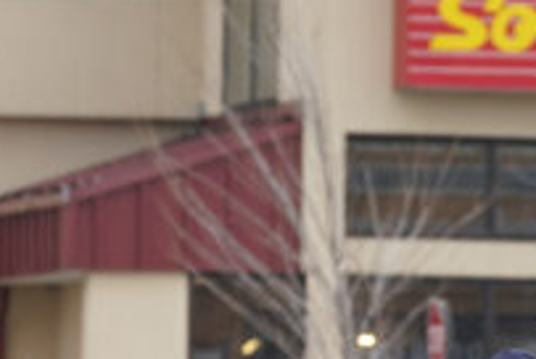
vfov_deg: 1.7
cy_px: 290
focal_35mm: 789
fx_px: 11764
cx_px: 428
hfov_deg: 2.6
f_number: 5.6
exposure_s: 1/320
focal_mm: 209
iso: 400
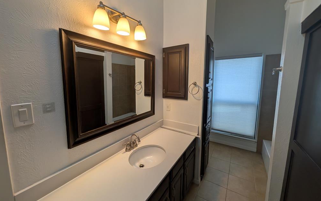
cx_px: 157
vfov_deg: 82.8
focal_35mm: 13
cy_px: 95
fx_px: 114
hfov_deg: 109.3
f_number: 1.7
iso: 63
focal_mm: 2.02
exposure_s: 1/210
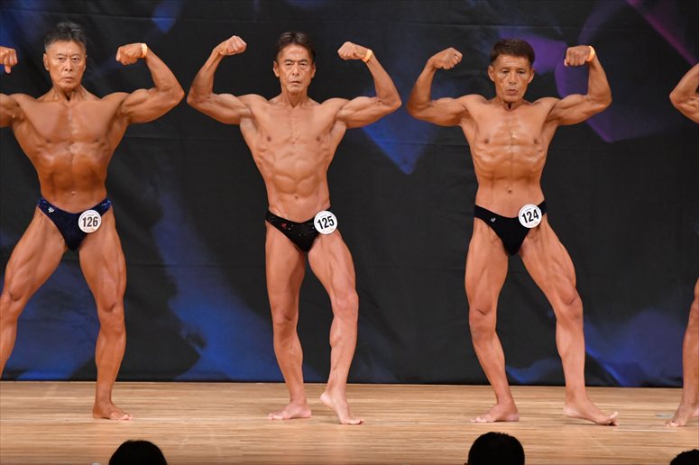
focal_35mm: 285
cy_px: 232
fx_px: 5531
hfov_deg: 7.2
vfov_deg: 4.8
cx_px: 350
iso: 5000
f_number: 5.6
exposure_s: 1/400
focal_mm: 190
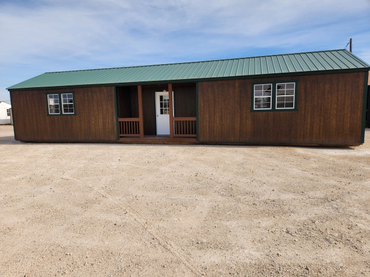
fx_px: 246
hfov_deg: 73.9
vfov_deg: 58.9
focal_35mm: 23
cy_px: 138
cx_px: 185
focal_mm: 5.4
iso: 20
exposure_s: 1/1718
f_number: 1.8
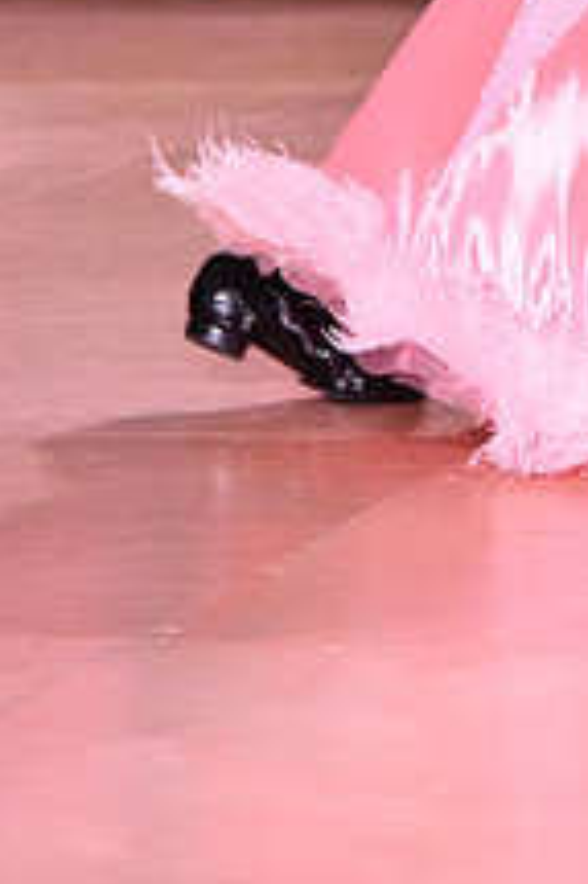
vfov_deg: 6.3
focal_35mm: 324
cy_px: -251
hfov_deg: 4.2
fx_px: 7950
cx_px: 619
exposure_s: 1/320
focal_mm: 120
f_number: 5.6
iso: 2500
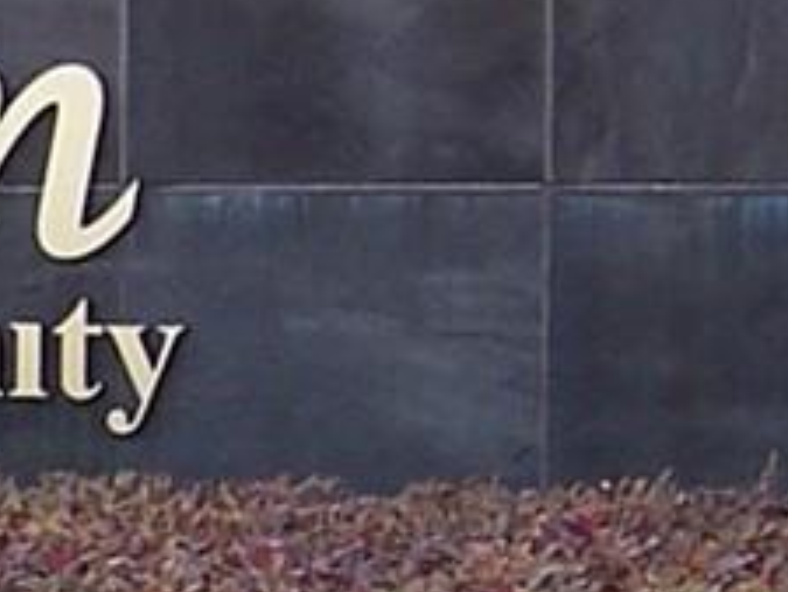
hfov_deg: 7.9
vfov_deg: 6.3
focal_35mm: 235
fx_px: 5352
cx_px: -921
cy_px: 560
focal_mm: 5.5
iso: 80
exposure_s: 1/250
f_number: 3.4
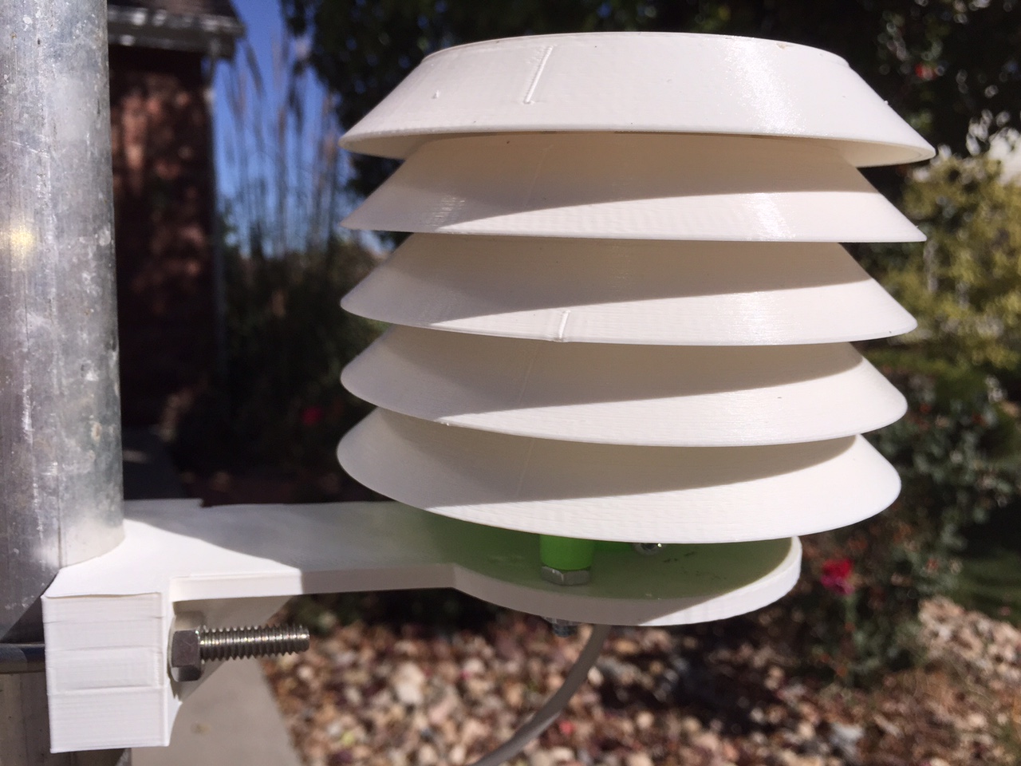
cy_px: 383
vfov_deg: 48.2
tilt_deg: -5.7
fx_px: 855
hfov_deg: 61.7
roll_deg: +0.4
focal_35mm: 29
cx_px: 510
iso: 40
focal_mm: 4.15
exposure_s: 1/6623
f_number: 2.2
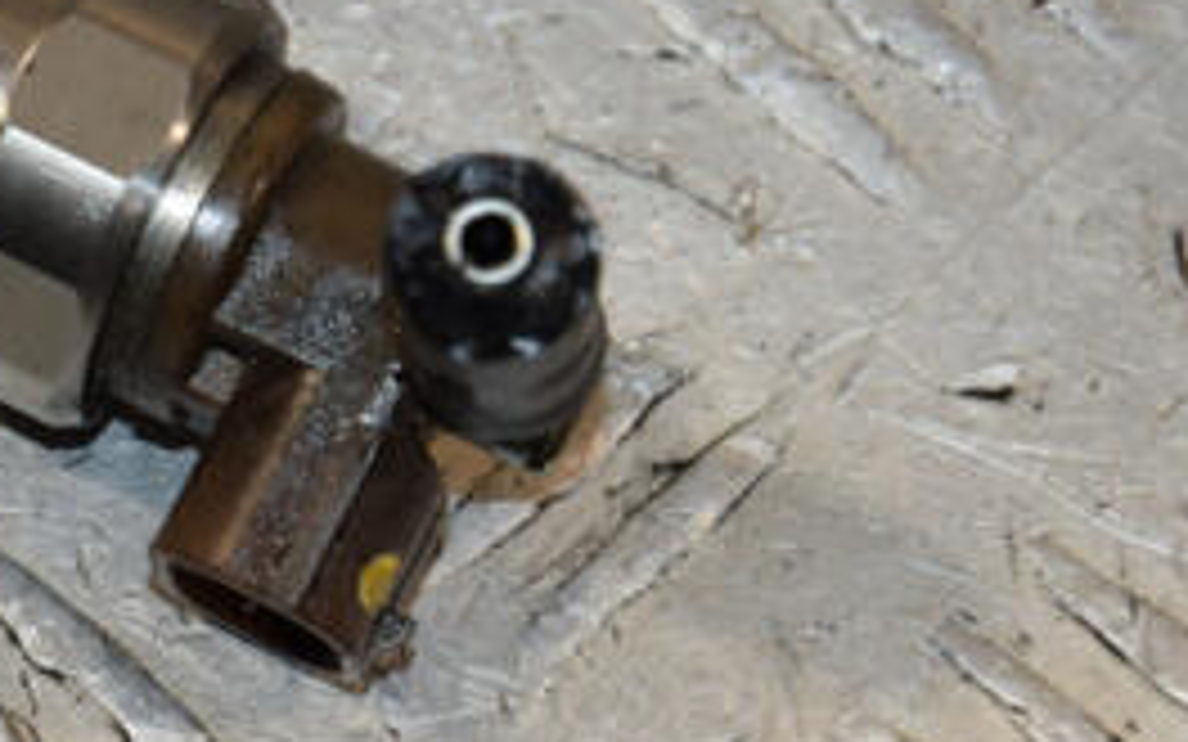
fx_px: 11790
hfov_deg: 5.7
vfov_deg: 3.6
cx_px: -158
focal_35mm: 364
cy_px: 225
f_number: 8
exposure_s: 1/200
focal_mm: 105
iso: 800
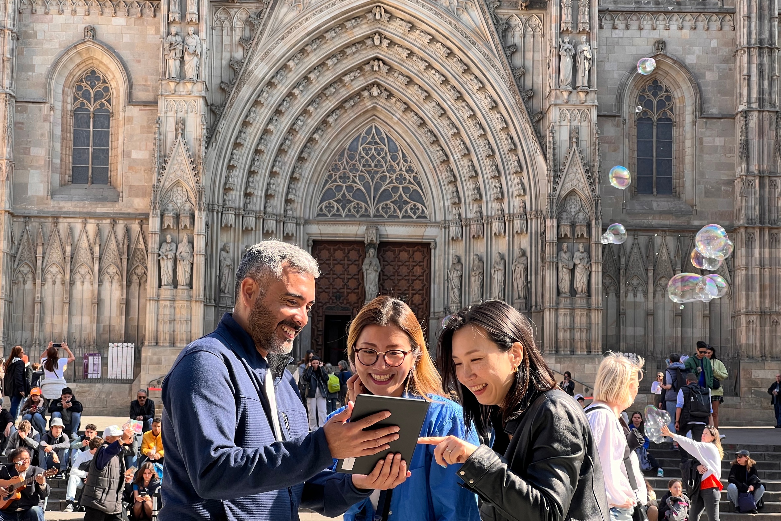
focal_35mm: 81
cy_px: 255
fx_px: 1757
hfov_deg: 25.1
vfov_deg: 16.9
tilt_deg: +5.6
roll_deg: -0.7
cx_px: 388
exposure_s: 1/135
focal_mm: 9
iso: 32
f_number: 2.8
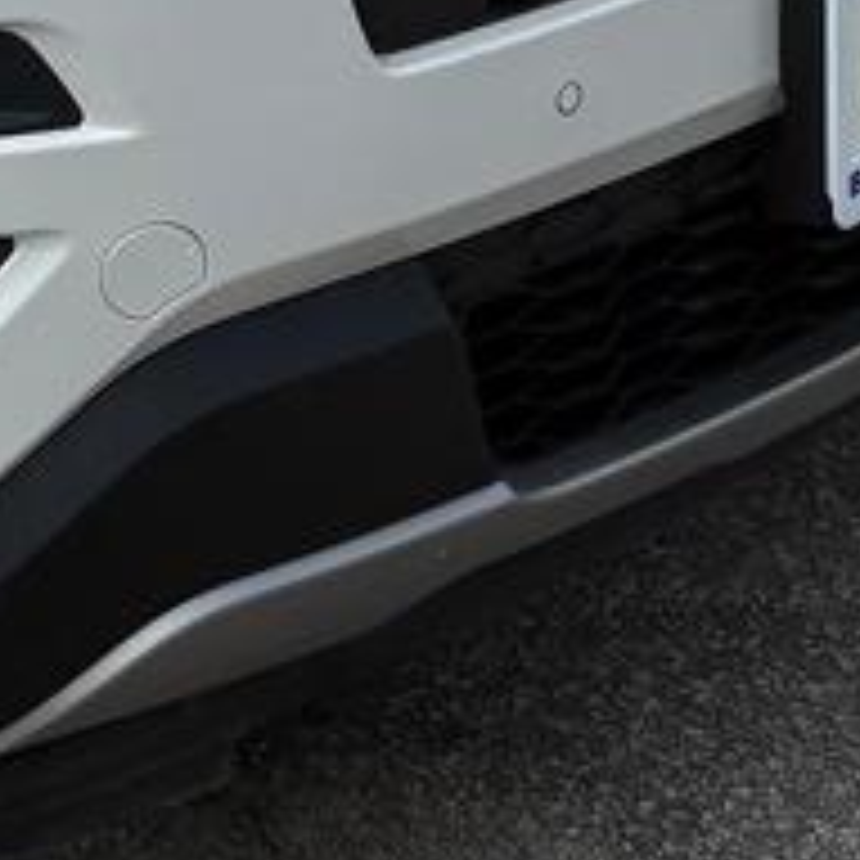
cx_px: -455
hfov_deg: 10.9
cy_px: -311
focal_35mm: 154
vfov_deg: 11.0
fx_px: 4329
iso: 50
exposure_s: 1/3125
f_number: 1.6
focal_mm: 5.96
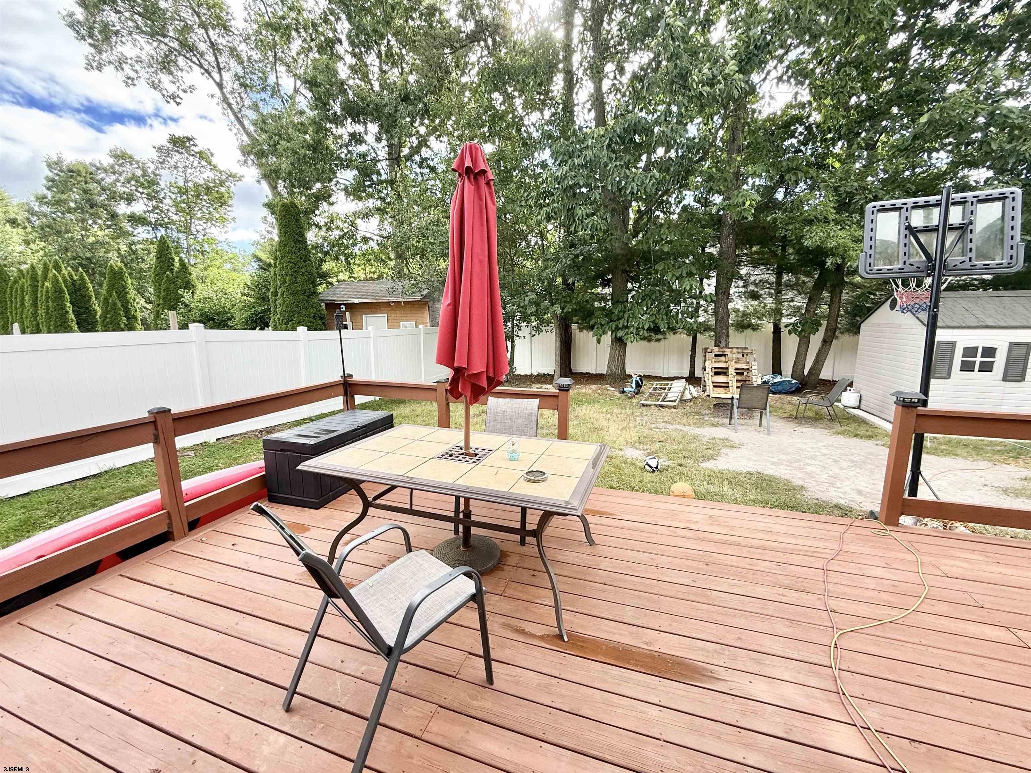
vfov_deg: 85.7
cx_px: 516
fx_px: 417
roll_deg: -0.1
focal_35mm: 14
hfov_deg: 102.1
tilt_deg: -8.2
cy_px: 386
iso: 50
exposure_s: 1/265
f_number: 2.2
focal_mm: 2.22
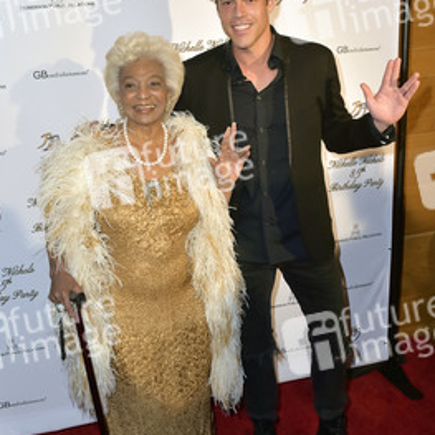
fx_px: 441
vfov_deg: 52.3
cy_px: 253
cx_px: 218
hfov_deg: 52.5
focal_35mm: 31
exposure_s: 1/320
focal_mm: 24
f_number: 6.3
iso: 400
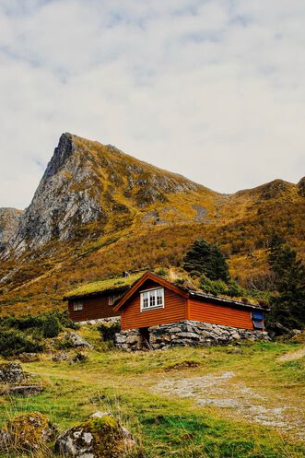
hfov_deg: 35.9
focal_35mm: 37
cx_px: 147
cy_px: 237
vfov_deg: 51.9
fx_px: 470
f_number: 8
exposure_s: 1/125
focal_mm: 35
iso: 100
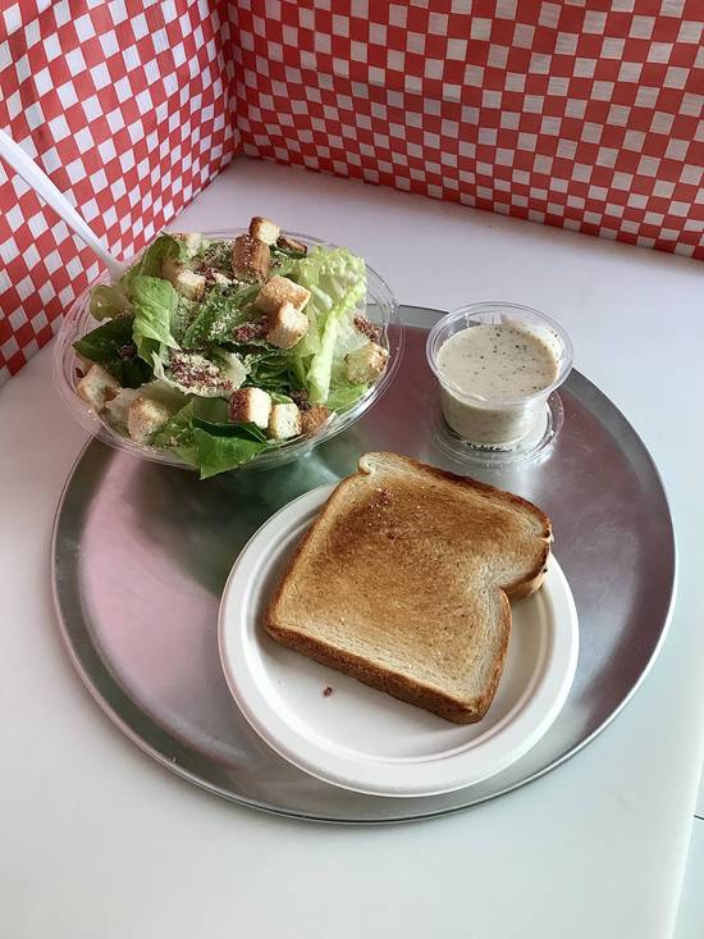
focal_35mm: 28
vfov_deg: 63.4
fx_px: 759
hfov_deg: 49.8
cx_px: 352
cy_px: 470
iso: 25
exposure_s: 1/40
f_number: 1.8
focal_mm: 3.99
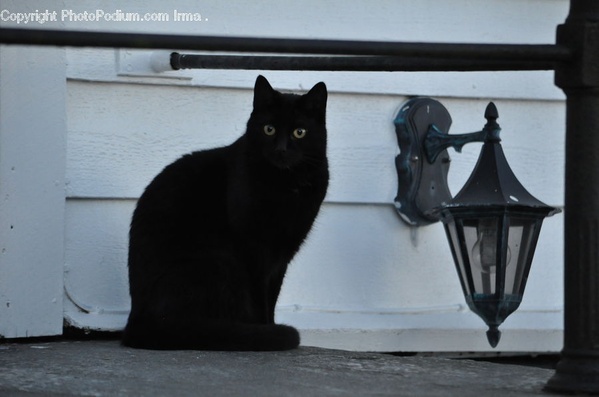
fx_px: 3489
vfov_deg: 6.5
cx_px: 300
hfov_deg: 9.8
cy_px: 198
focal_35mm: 210
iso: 2000
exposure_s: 1/60
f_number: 4.8
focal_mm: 140
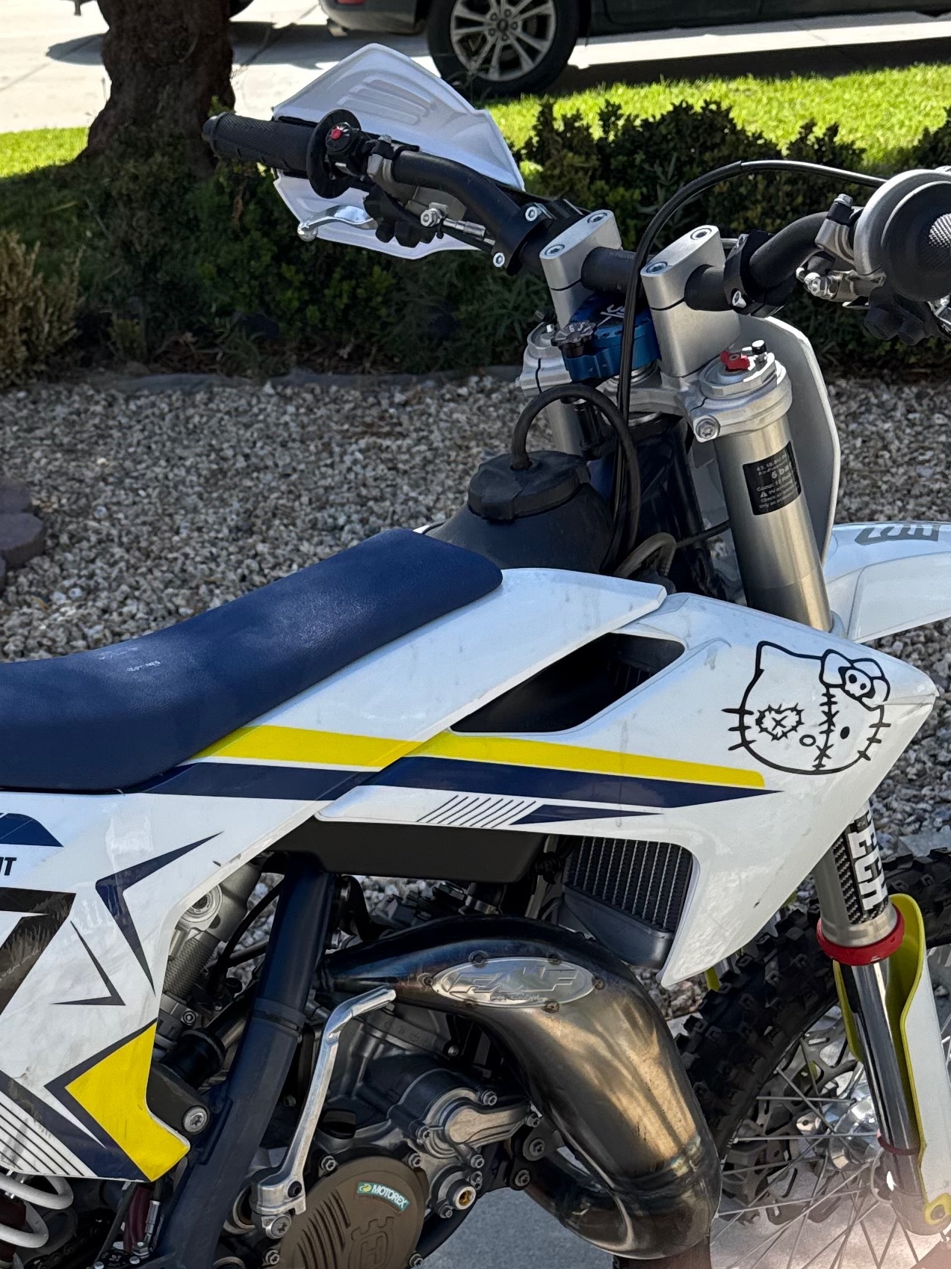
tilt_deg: -27.6
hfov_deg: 24.8
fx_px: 2088
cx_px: 82
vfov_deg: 33.0
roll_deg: -1.1
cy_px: 971
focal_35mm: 57
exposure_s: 1/1901
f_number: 1.78
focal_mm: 6.76
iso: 80
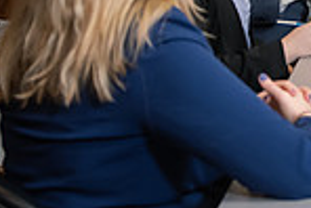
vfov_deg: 9.7
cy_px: -1
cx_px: 433
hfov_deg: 13.8
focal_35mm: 141
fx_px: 1219
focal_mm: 36
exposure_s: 1/125
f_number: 4
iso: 1250
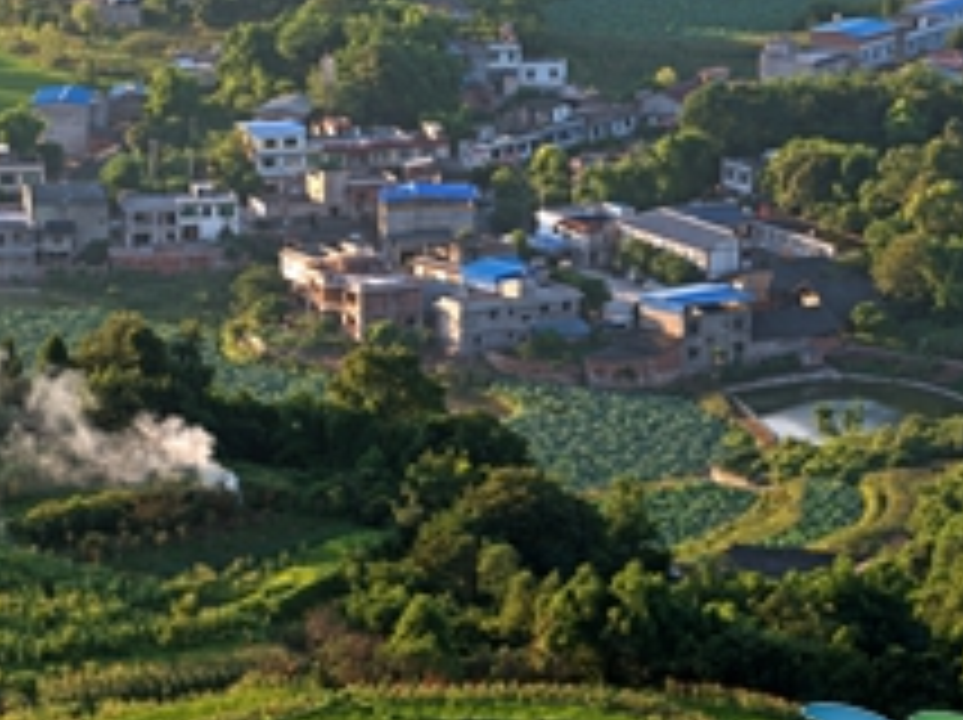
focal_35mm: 261
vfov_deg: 5.7
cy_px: 207
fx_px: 7253
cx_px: 387
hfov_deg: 7.6
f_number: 9
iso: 100
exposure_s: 1/100
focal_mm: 116
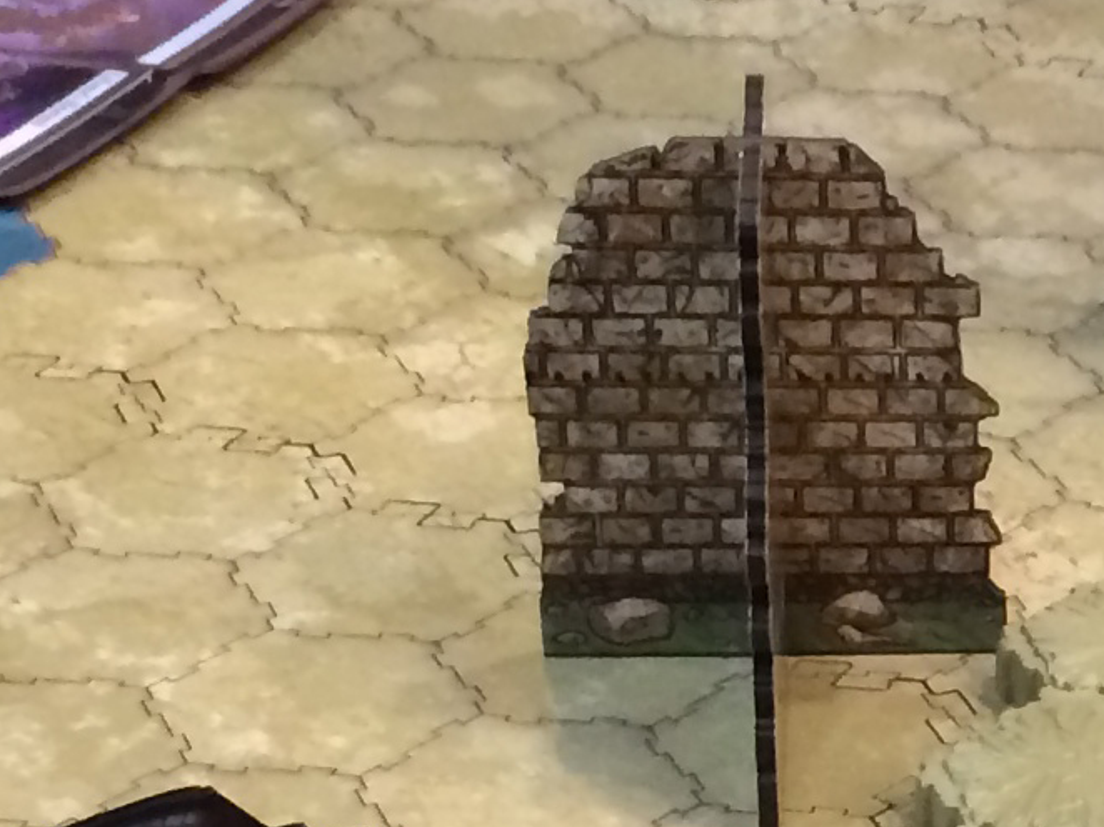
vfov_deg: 9.8
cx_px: 1796
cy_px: 1127
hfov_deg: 12.5
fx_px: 4718
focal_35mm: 148
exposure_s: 1/30
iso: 160
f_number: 2.2
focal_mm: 4.12
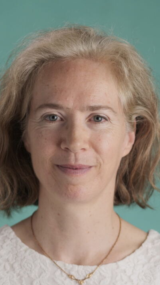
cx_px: 78
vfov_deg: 19.5
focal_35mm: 110
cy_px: 143
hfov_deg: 11.0
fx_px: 830
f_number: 1.8
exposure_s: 1/250
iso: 200
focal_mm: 45
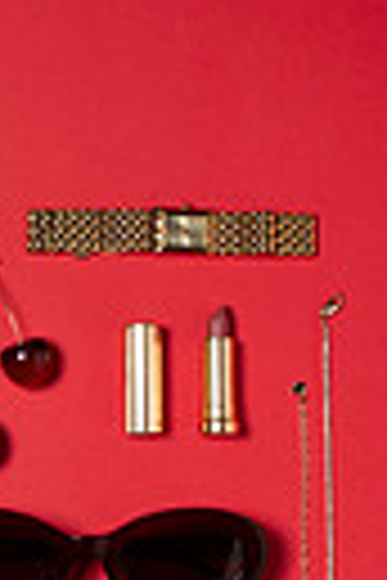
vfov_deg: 11.7
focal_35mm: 175
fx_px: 2822
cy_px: 522
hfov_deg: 7.8
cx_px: 94
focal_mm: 50
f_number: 11
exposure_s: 1/250
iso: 200
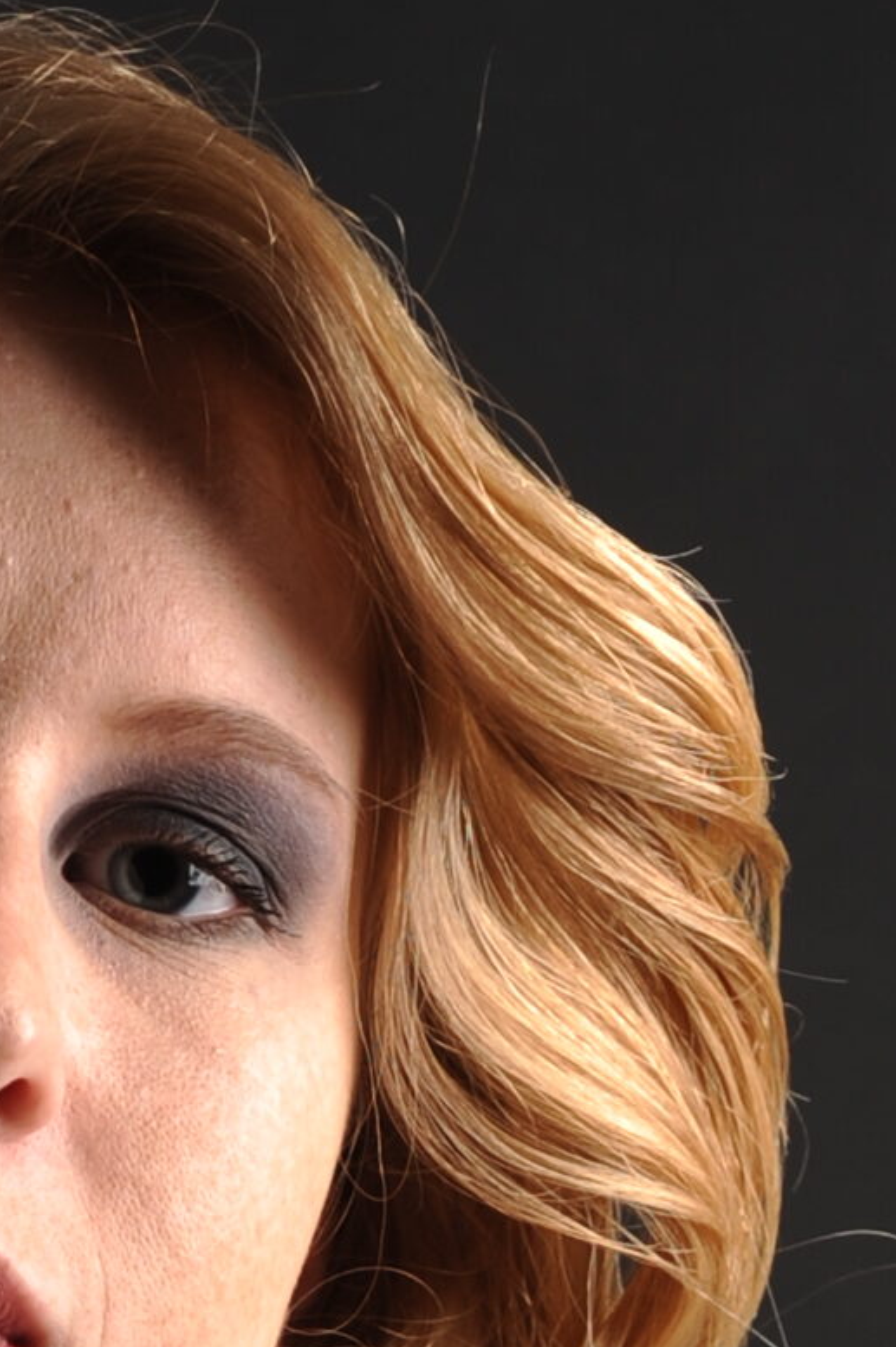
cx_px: -218
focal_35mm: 274
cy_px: 2727
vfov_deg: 7.2
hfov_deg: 5.0
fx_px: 10242
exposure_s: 1/80
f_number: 6.3
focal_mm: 50
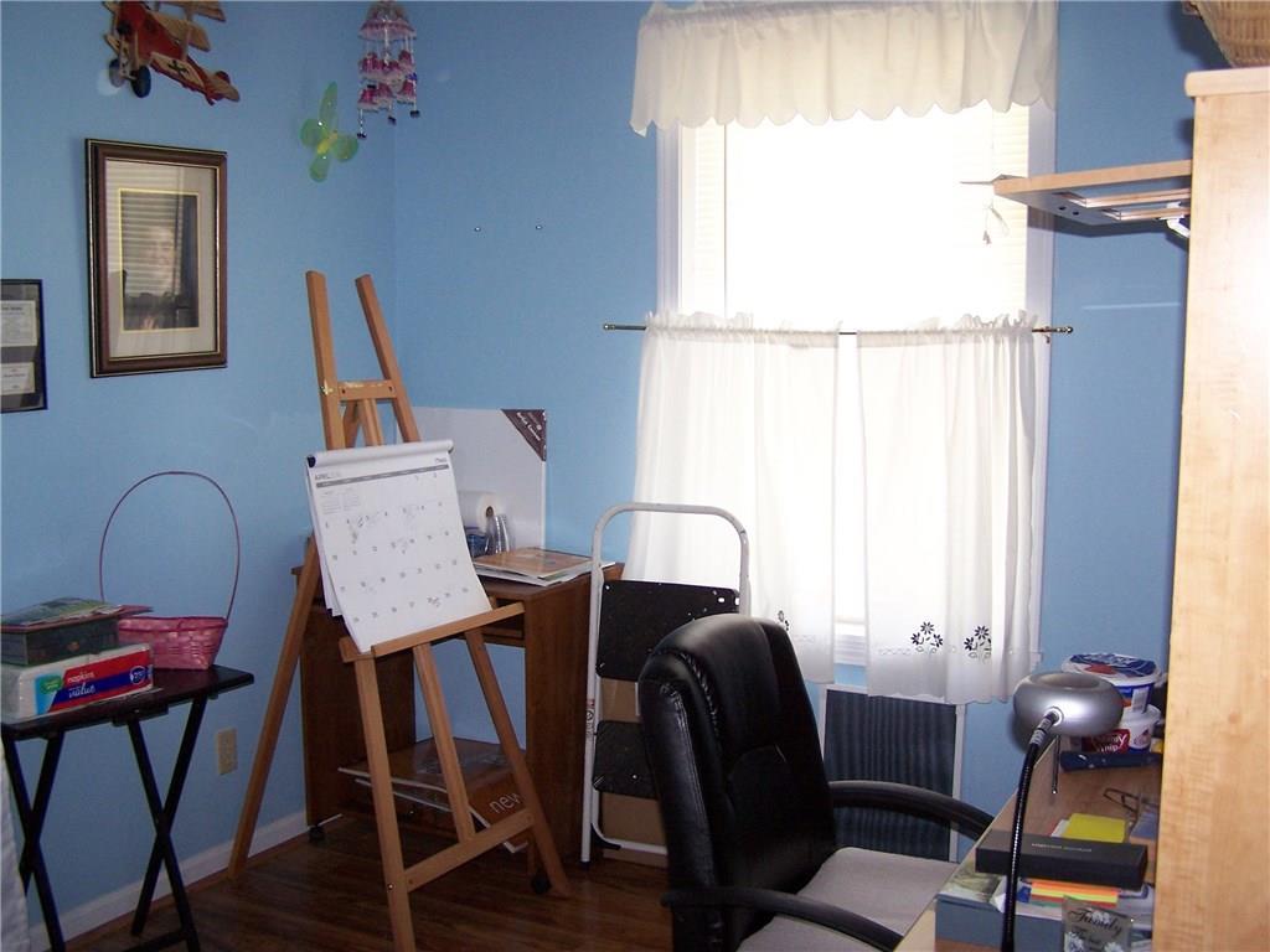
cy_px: 476
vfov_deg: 37.7
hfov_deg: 49.0
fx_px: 1394
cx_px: 635
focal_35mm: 38
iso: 140
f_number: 2.8
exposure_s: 1/60
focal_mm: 6.3
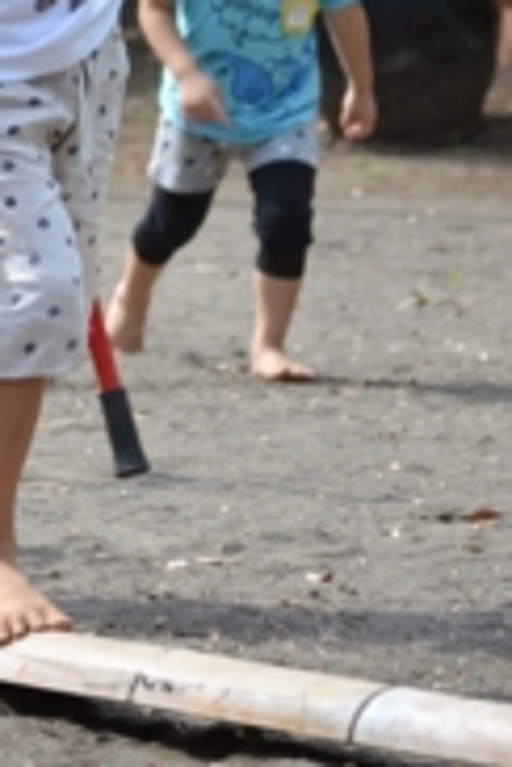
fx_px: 7125
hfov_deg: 4.1
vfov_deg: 6.2
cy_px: -21
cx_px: -6
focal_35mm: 334
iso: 100
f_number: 6.3
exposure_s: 1/160
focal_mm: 102
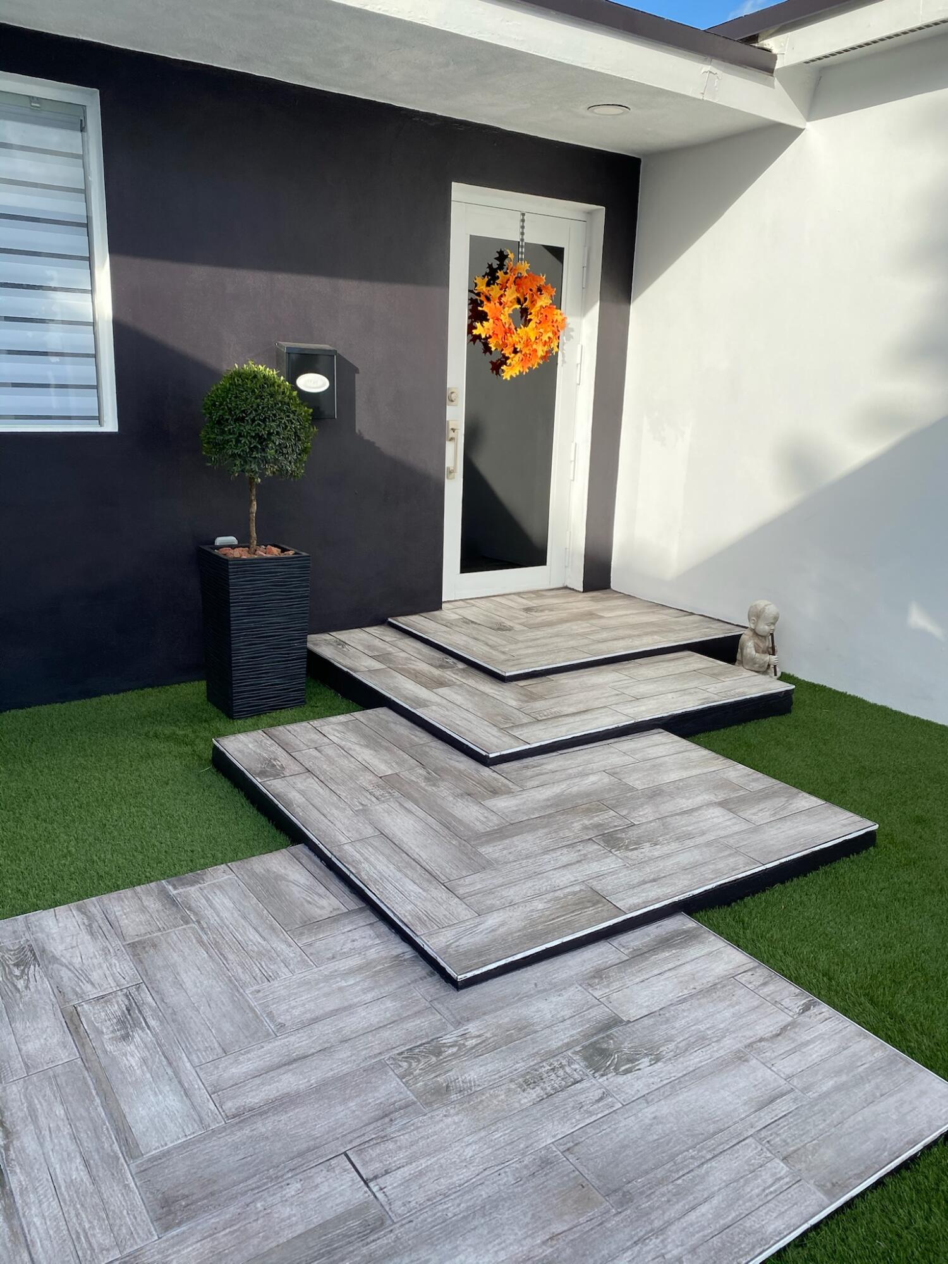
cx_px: 474
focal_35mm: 26
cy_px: 632
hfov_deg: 53.1
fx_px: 949
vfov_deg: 67.3
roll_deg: -2.8
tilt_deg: -13.6
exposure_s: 1/1678
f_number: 1.8
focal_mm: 4.25
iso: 32
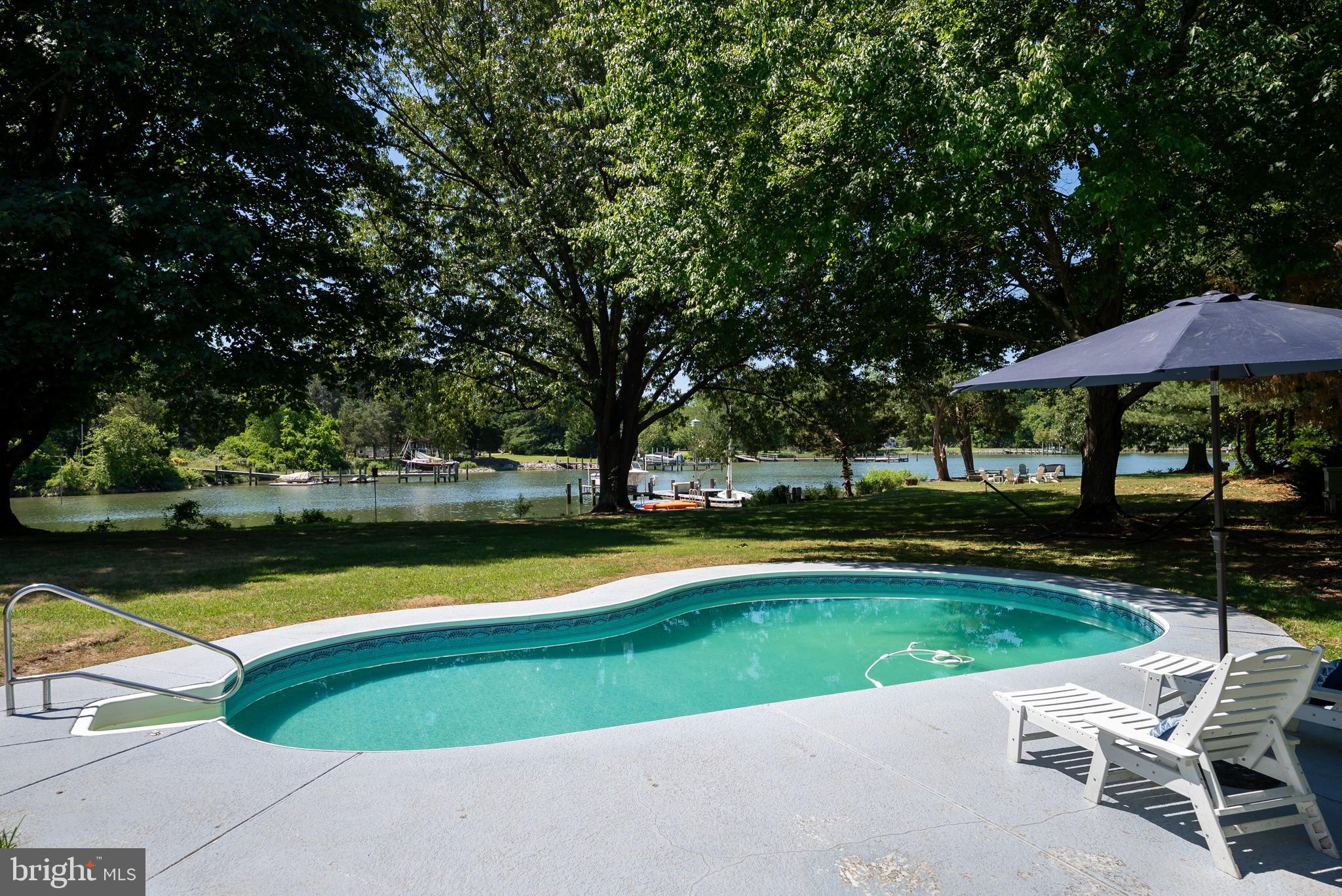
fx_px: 895
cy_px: 448
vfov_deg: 53.2
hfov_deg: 73.7
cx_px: 671
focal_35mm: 24
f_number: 5.6
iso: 80
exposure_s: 1/320
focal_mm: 24
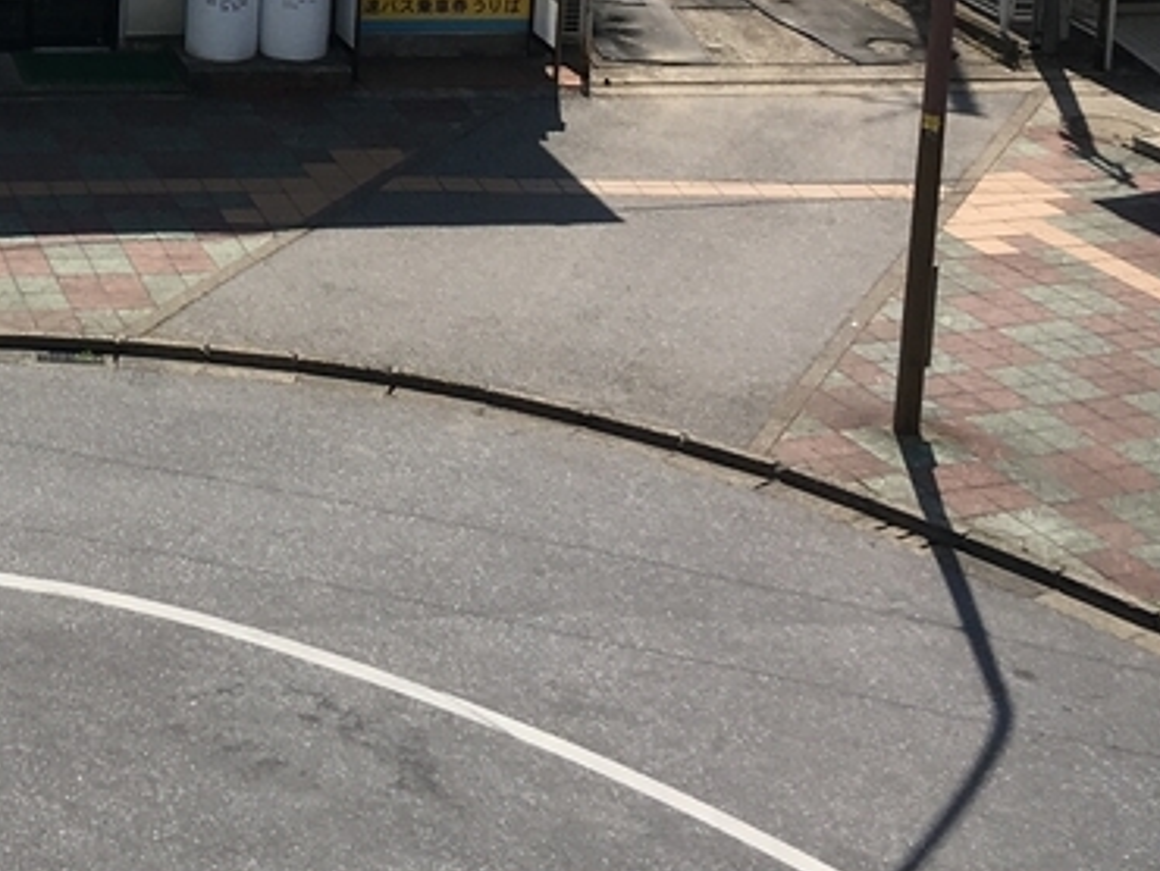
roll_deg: -1.6
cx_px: -185
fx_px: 3152
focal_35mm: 94
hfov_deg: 19.7
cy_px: -423
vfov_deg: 14.7
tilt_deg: -7.9
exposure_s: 1/1923
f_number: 2.2
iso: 25
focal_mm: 4.15
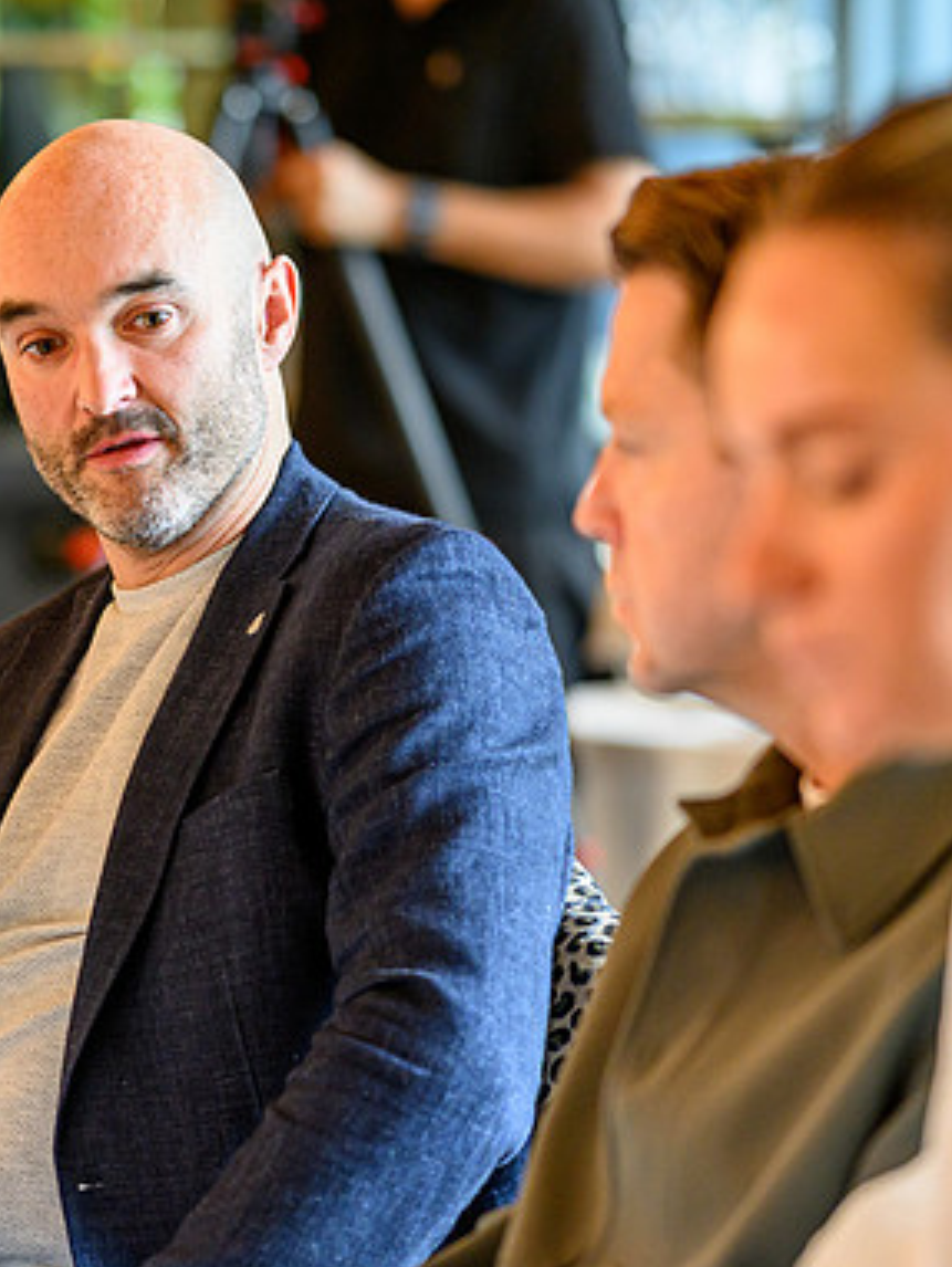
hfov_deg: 7.9
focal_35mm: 187
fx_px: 6849
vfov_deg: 10.6
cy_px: 637
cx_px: 109
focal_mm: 85
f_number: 1.8
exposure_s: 1/200
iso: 800
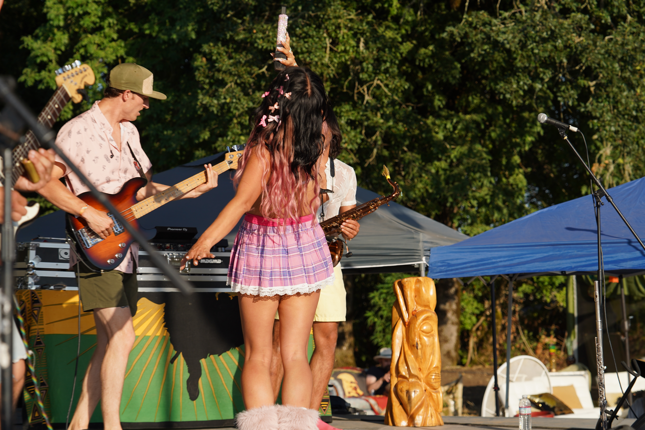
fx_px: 1720
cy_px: 215
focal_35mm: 96
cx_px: 322
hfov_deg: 21.2
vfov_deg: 14.3
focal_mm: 96
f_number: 5.6
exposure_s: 1/320
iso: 100
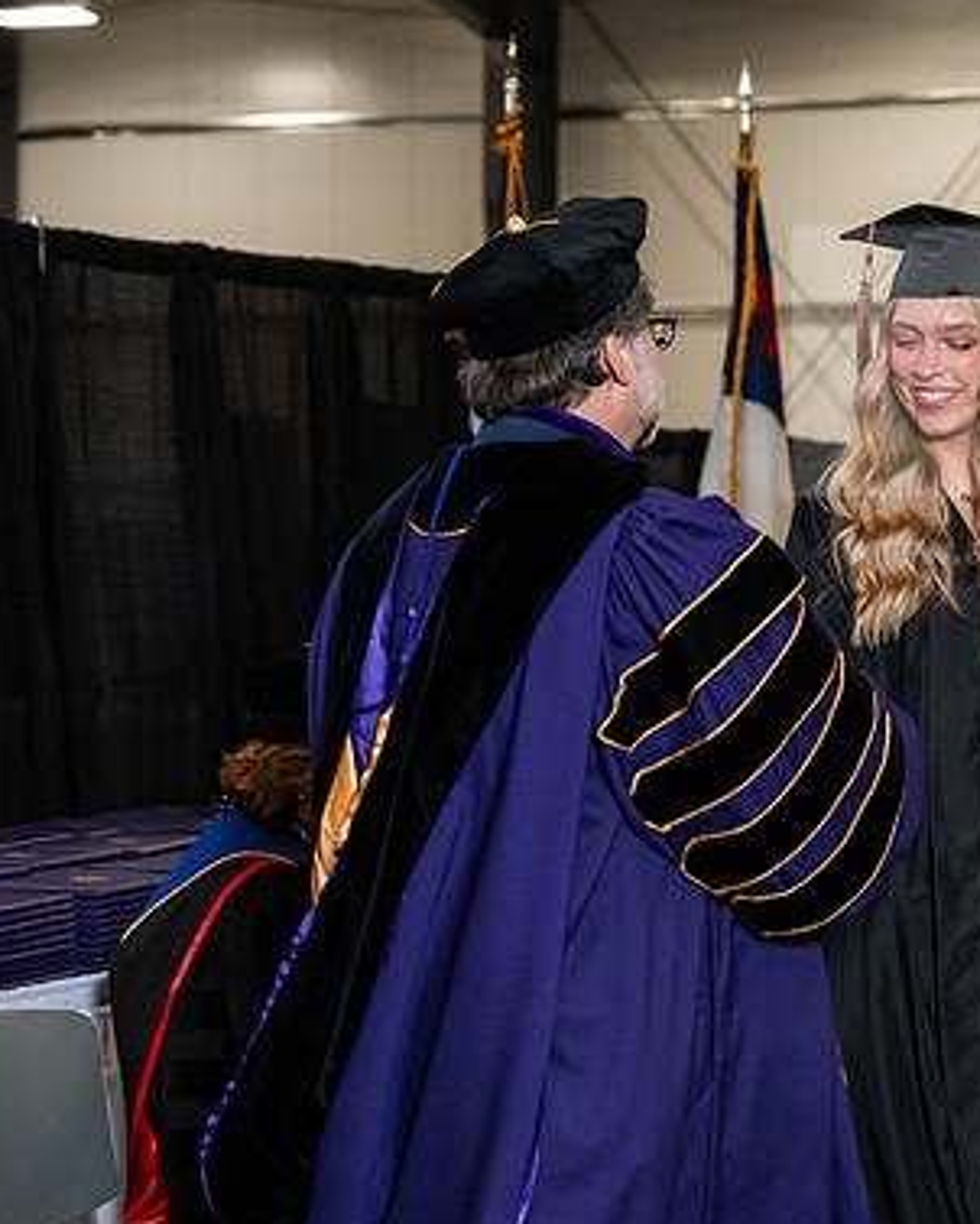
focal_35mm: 101
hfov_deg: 15.2
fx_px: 3659
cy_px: 618
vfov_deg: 19.0
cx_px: 694
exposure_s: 1/200
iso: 1250
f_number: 4.5
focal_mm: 70
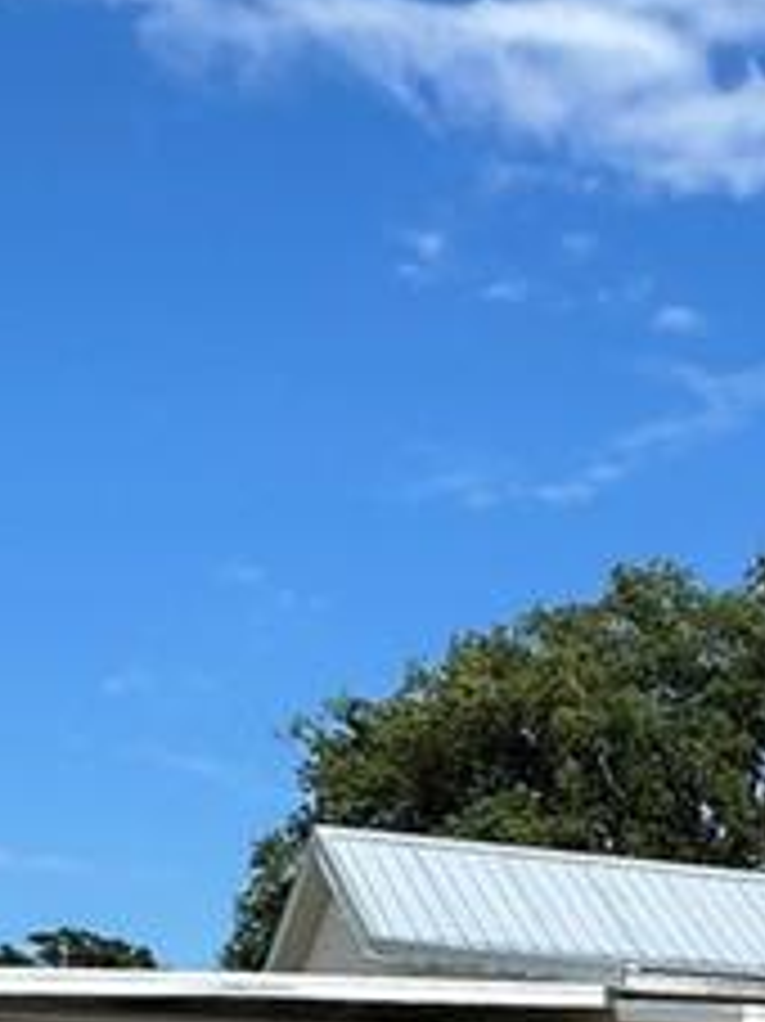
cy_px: 1238
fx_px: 2183
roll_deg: -1.7
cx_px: 1148
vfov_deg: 23.9
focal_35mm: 74
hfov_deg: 17.8
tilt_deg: +0.1
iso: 50
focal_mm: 2.22
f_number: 2.2
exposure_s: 1/3040
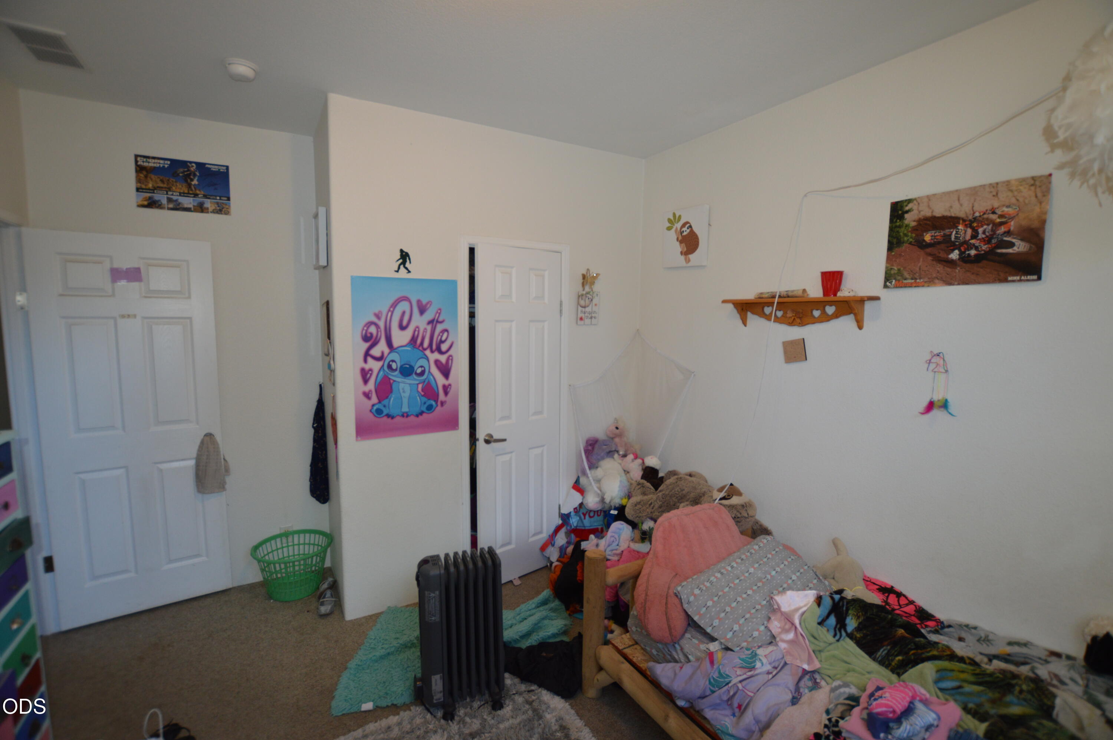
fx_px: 463
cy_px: 370
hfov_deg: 100.4
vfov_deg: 77.2
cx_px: 556
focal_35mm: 15
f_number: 4
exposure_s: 1/60
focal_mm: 10
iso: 400
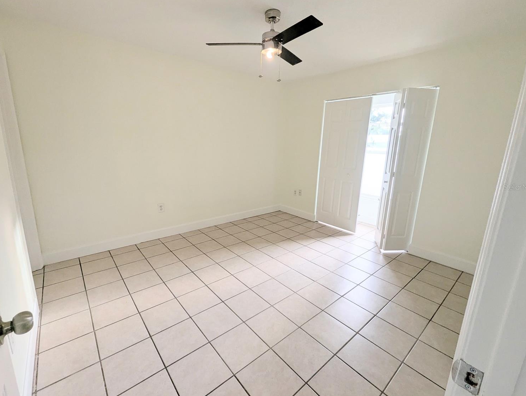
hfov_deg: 101.9
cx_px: 253
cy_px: 187
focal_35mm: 14
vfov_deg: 85.7
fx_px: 213
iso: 54
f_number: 2.2
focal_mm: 1.95
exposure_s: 1/120
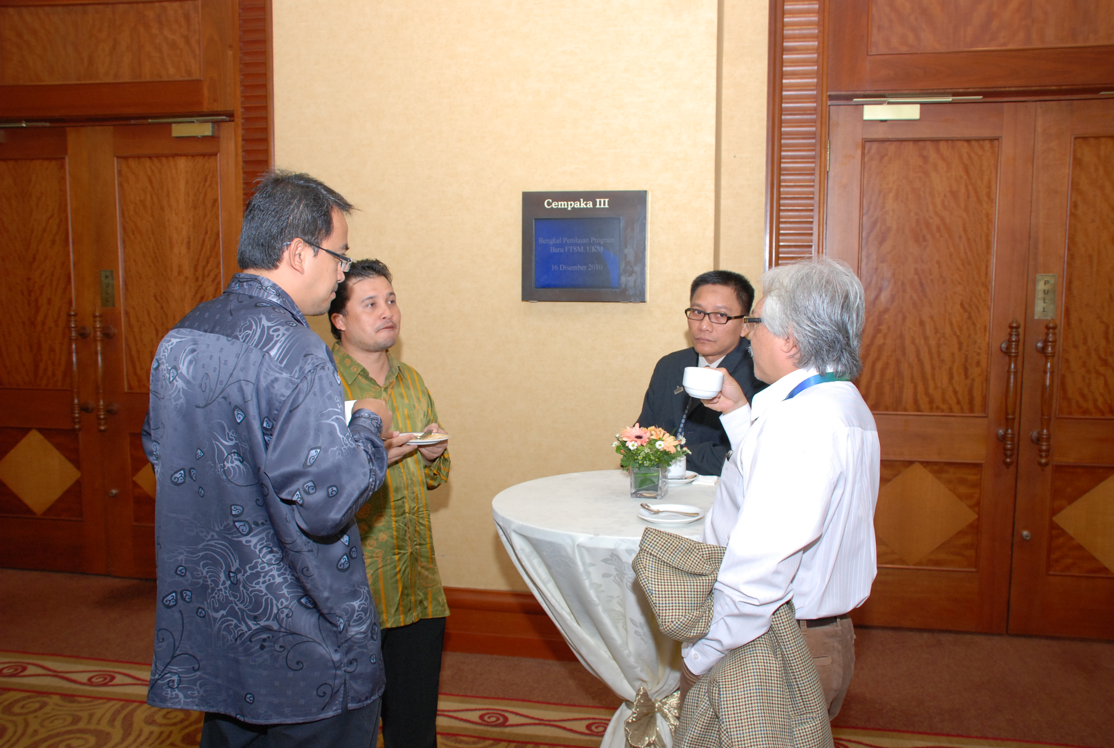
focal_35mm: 33
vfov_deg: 40.1
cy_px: 374
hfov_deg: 57.1
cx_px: 557
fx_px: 1023
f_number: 4
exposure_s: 1/60
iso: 500
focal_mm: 22
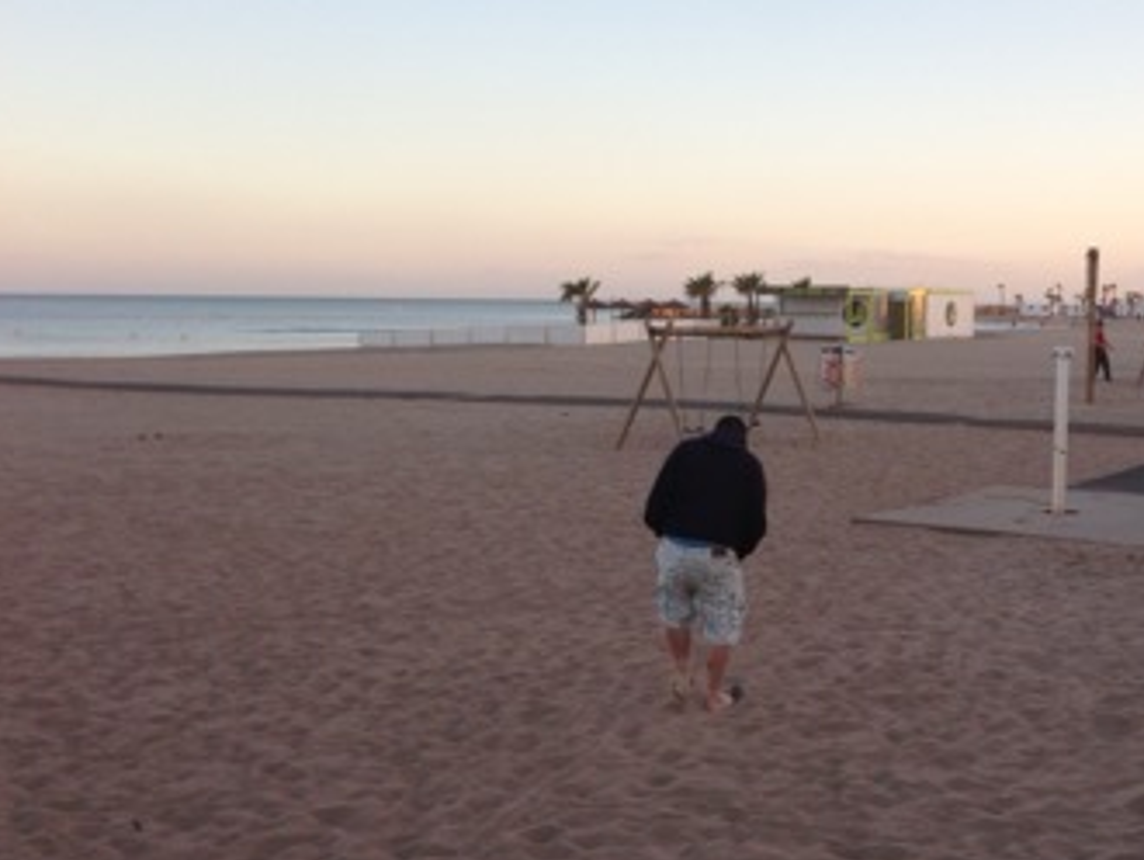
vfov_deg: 28.0
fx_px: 1720
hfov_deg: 35.8
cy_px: 354
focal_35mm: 52
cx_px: 887
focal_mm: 4.13
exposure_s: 1/210
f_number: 2.4
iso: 50
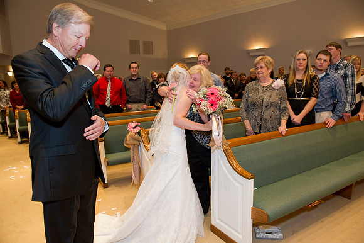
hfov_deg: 73.8
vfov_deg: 53.1
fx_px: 243
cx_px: 182
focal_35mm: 24
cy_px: 122
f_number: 4
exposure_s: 1/80
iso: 1250
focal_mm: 24
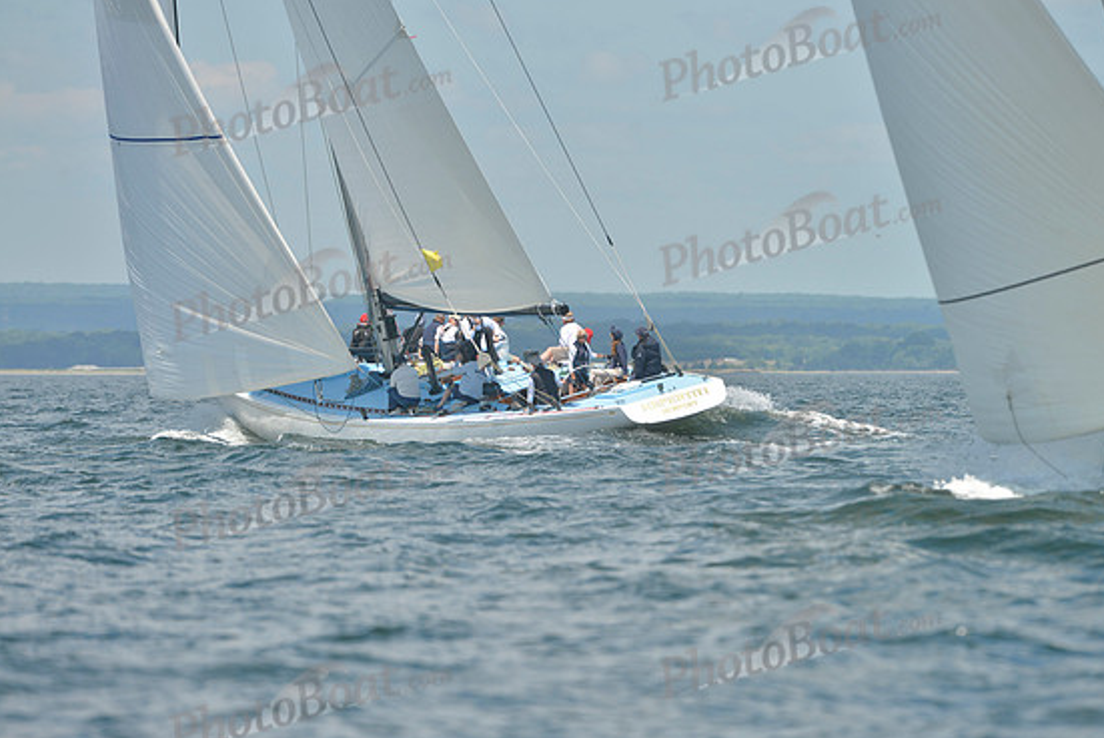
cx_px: 557
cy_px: 366
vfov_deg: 3.3
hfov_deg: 4.9
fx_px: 12917
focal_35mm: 421
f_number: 7.1
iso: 280
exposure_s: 1/1000
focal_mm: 400
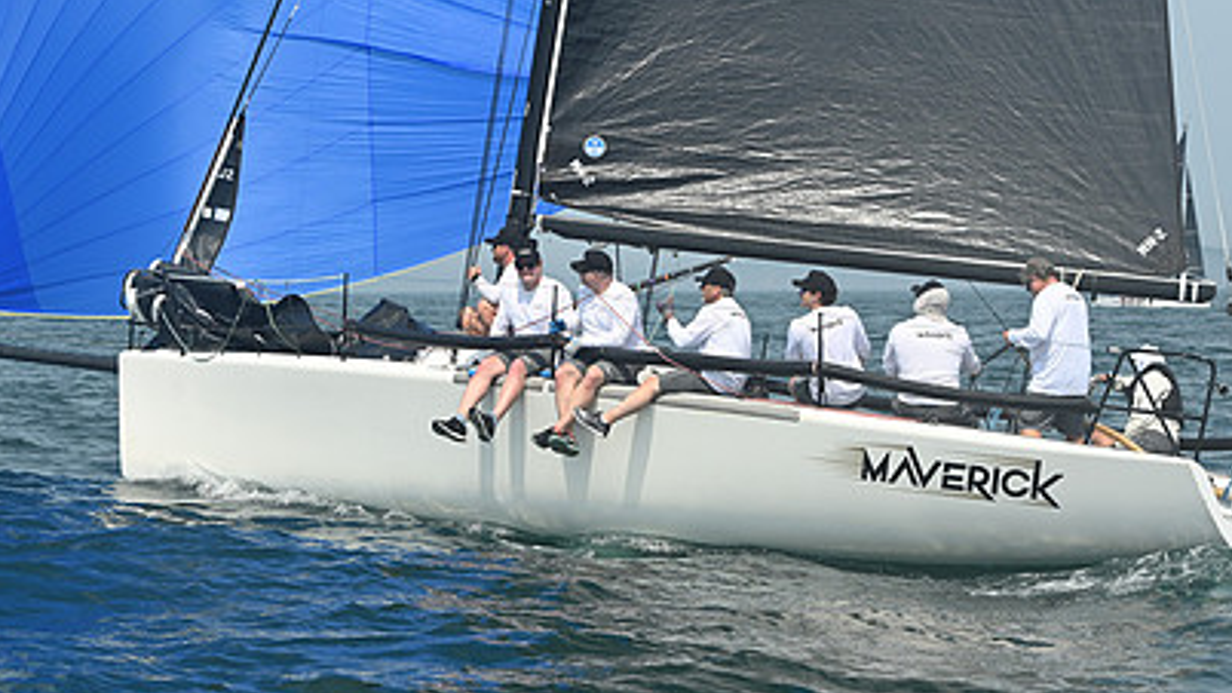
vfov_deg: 10.2
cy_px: 136
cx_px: 487
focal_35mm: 118
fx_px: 3854
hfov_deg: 18.1
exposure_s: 1/1250
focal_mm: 78
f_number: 7.1
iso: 320
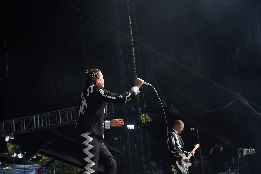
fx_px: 587
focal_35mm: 81
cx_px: 130
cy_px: 87
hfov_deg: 25.1
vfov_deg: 16.9
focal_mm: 81
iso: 100
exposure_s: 1/200
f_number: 6.3
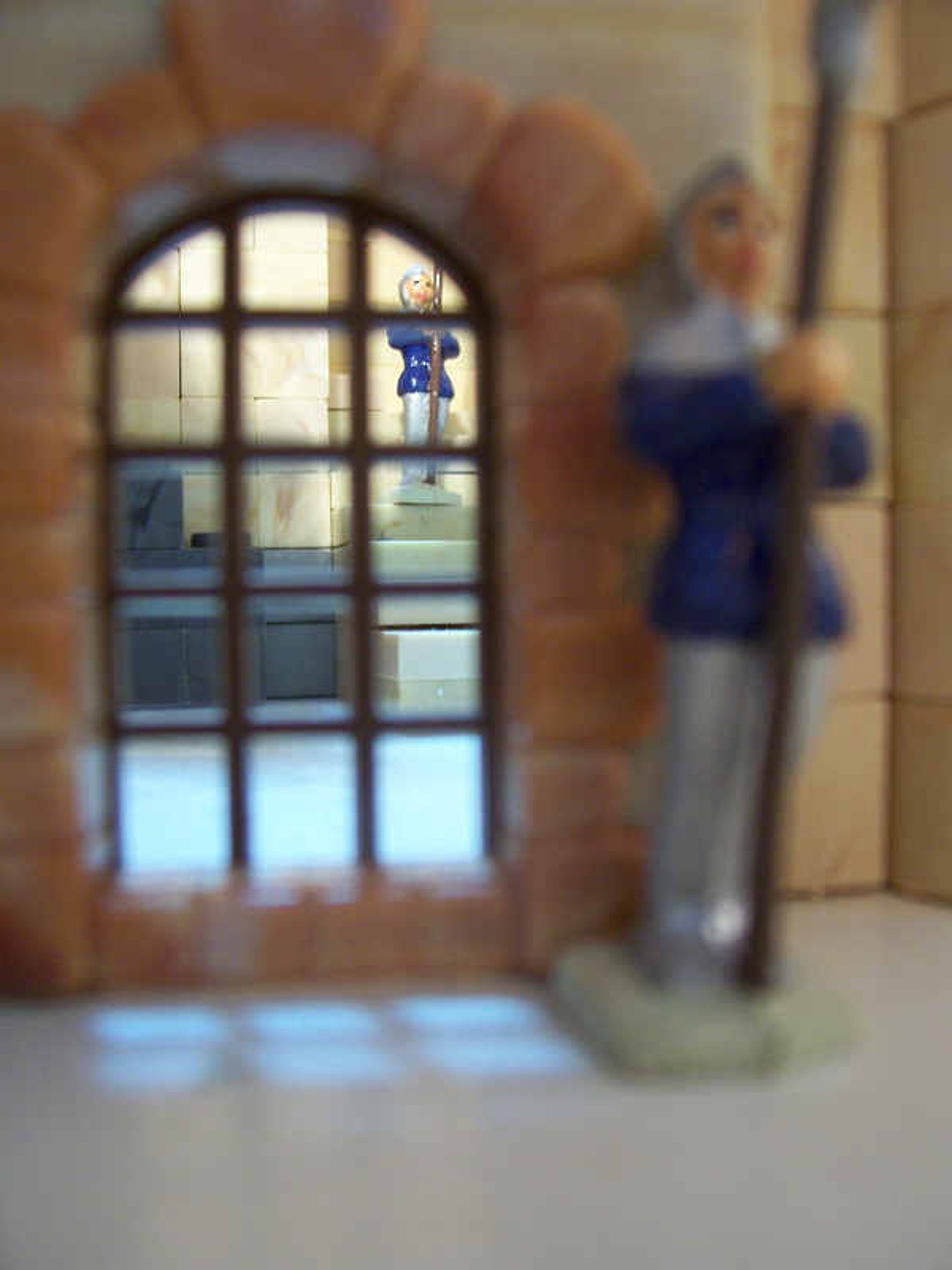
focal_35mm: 34
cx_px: 476
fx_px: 1247
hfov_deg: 41.8
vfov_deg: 54.0
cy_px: 635
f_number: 2.7
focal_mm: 5.6
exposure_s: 1/8
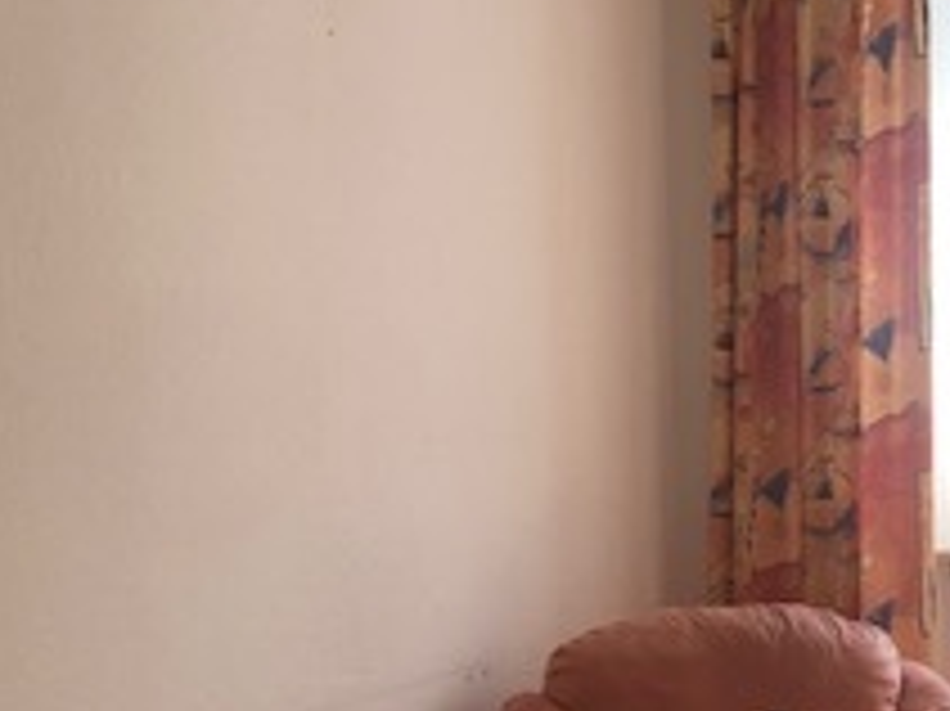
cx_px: 810
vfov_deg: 17.1
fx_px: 2331
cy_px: 612
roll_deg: +1.4
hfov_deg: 22.6
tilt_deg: -7.2
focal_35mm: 85
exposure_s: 1/100
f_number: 1.8
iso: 25
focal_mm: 3.99
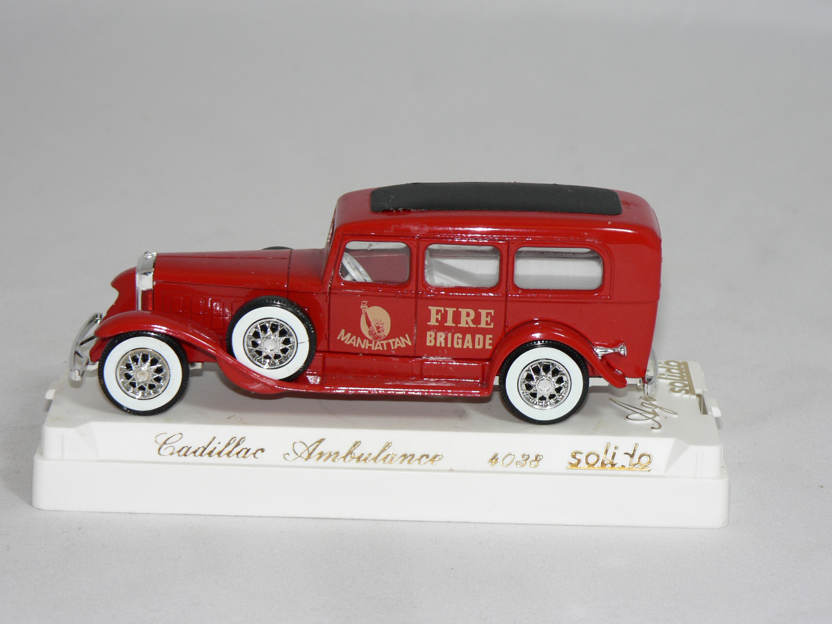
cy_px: 312
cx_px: 416
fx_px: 2860
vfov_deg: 12.5
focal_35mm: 119
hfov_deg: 16.6
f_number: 3.2
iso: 80
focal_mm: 19.9
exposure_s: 1/60
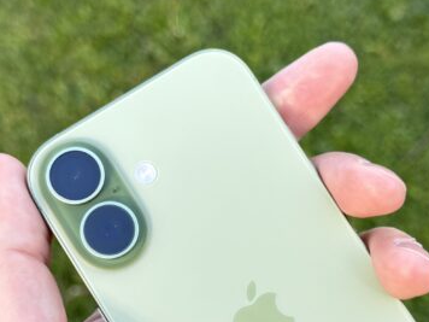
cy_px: 247
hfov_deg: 28.2
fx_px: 855
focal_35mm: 69
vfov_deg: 21.1
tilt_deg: -50.9
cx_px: 211
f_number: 1.78
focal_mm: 6.76
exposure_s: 1/495
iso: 80
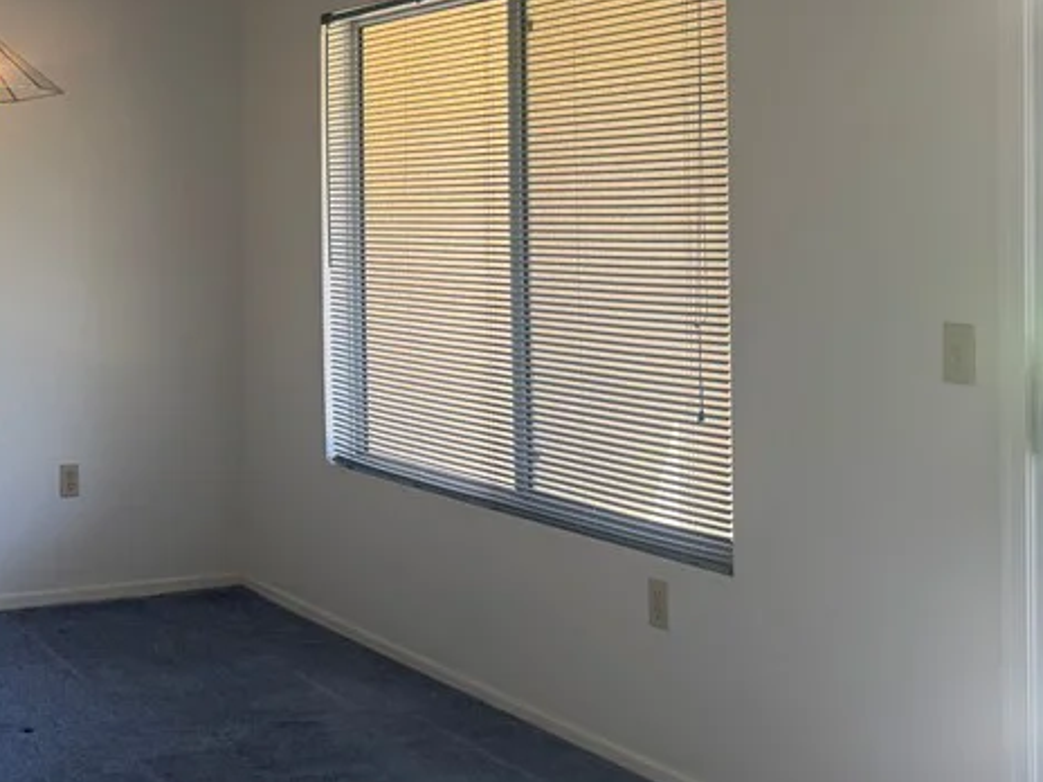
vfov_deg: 27.2
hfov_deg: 33.3
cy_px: 213
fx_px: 1597
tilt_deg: +0.4
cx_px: 16
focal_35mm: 53
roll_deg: +0.9
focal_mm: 6.76
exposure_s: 1/120
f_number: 1.78
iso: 125
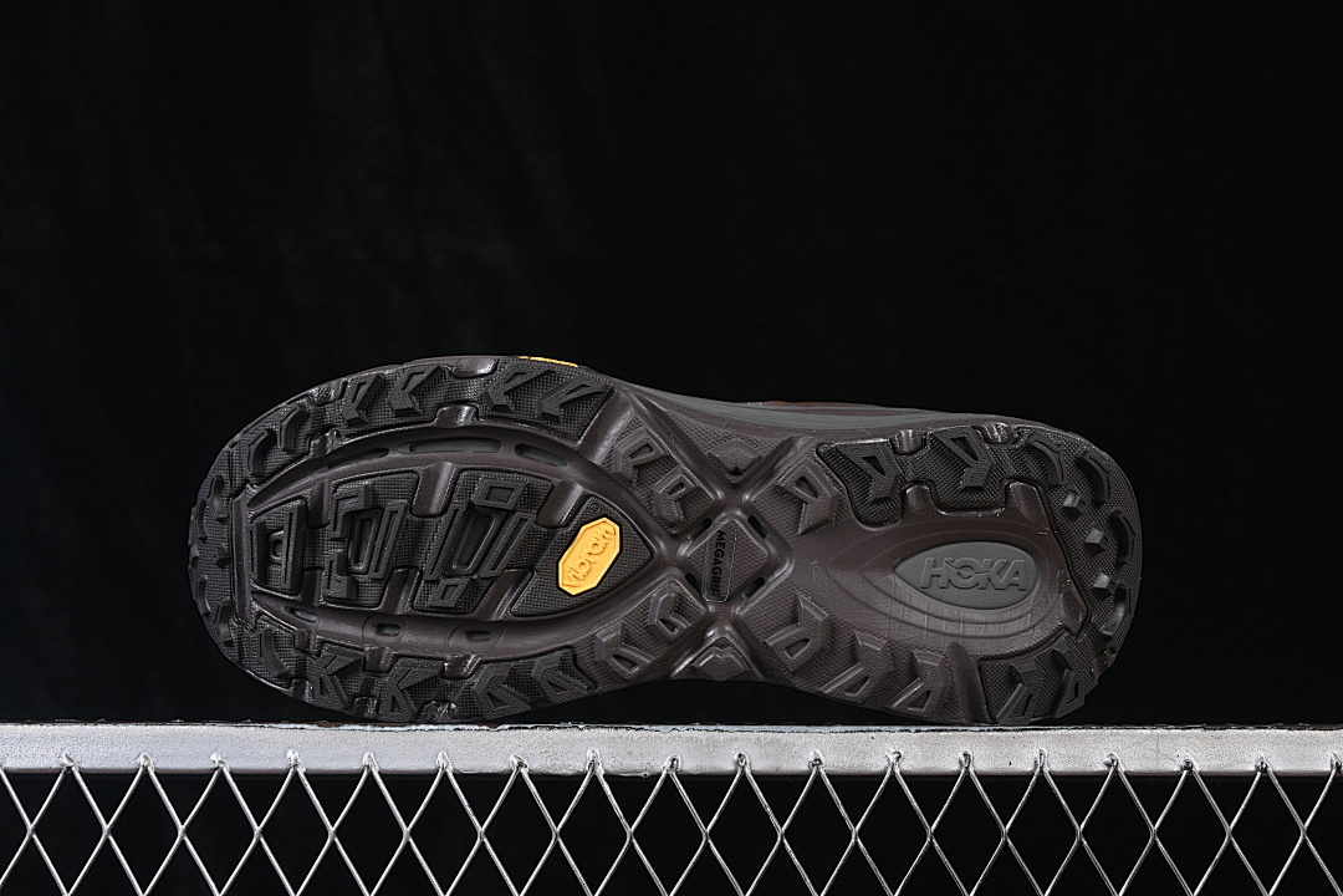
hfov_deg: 27.0
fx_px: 2798
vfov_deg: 18.2
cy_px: 448
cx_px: 672
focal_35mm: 75
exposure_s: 1/60
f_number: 6.3
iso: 160
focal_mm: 50
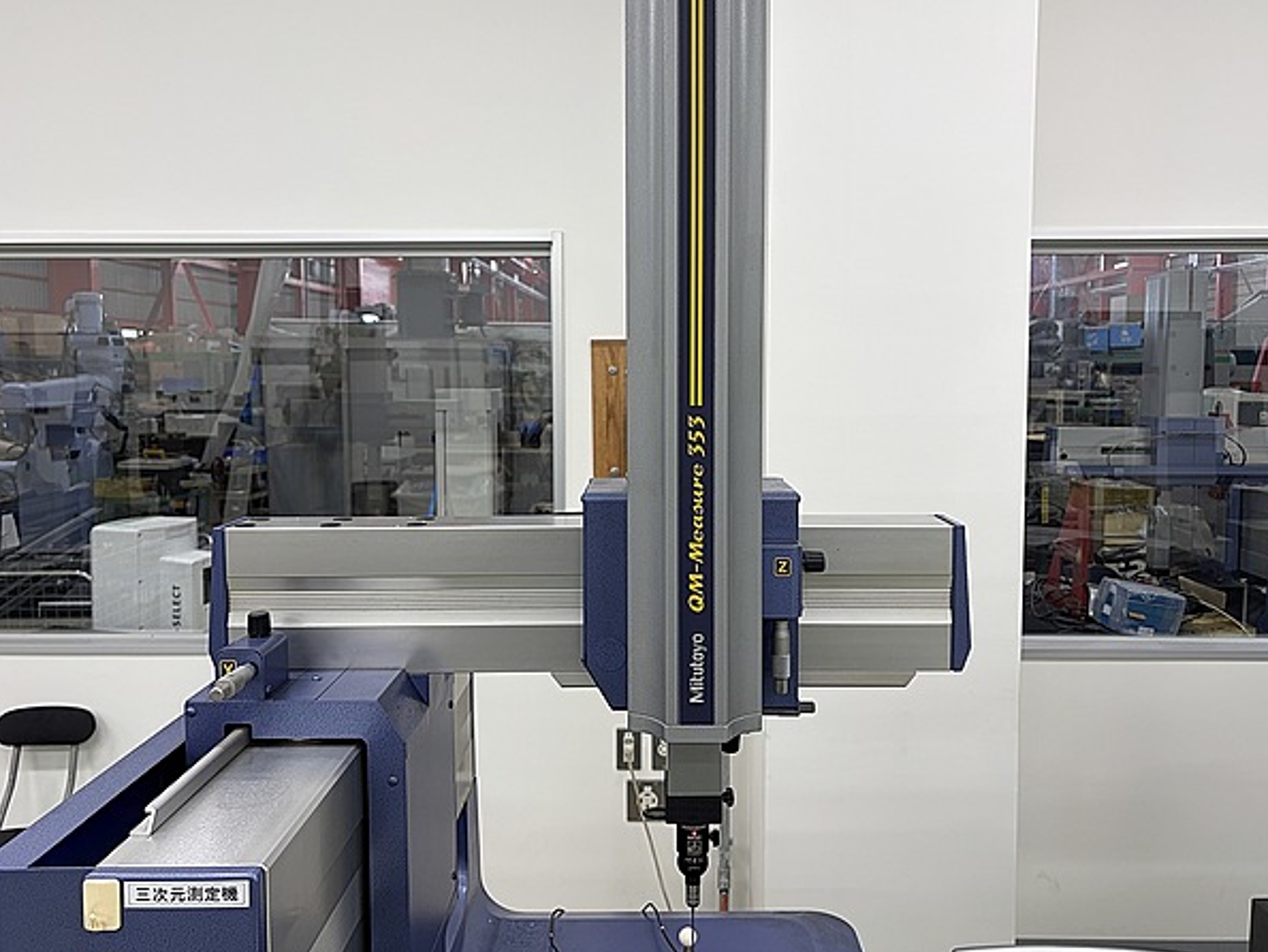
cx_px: 651
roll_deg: +0.2
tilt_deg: -4.2
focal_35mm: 28
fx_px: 1026
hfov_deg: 63.4
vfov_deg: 49.7
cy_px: 444
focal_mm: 5.96
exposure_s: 1/100
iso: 50
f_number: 1.6
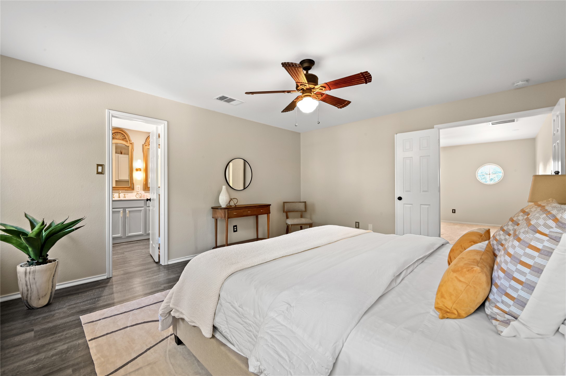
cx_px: 283
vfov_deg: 77.2
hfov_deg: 100.4
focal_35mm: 15
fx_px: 236
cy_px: 188
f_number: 14
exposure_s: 1.3
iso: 200
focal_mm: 15
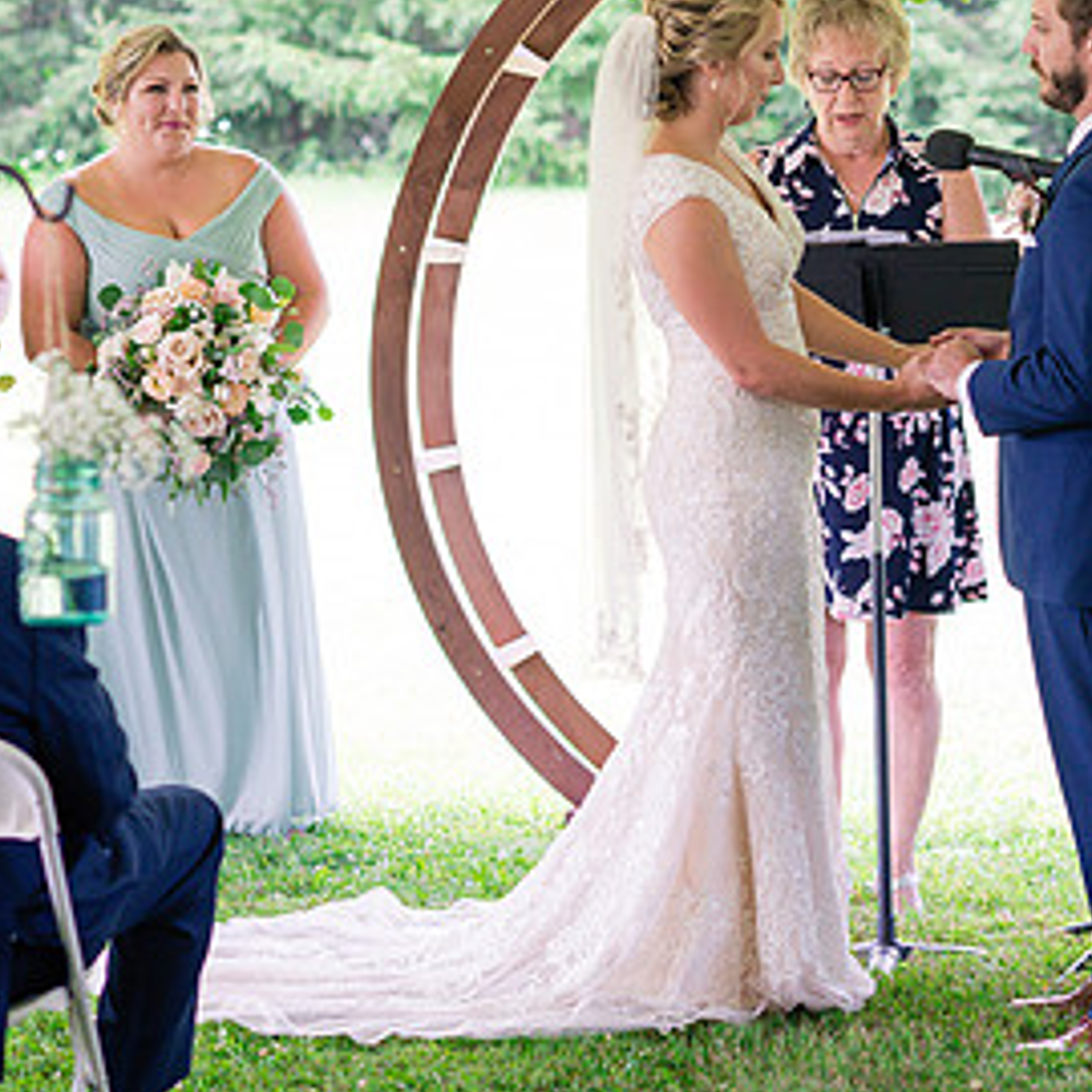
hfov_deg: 11.0
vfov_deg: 11.1
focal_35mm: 158
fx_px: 5639
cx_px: 953
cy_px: 382
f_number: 3.2
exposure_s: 1/250
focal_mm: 85
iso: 500
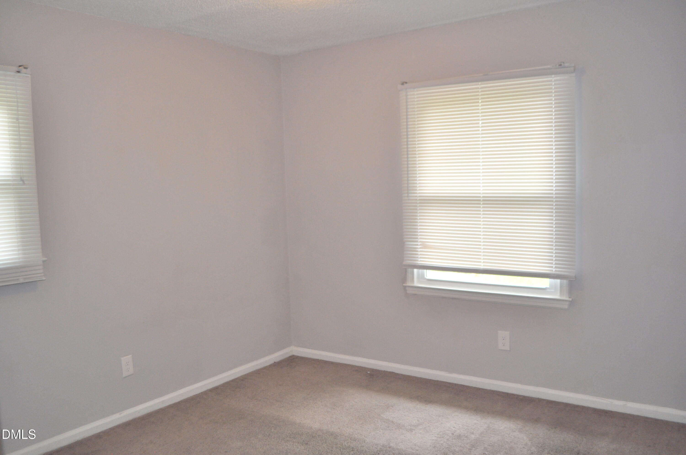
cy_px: 228
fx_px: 571
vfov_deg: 43.5
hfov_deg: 62.0
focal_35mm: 30
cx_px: 343
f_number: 3.8
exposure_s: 1/60
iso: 720
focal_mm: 20
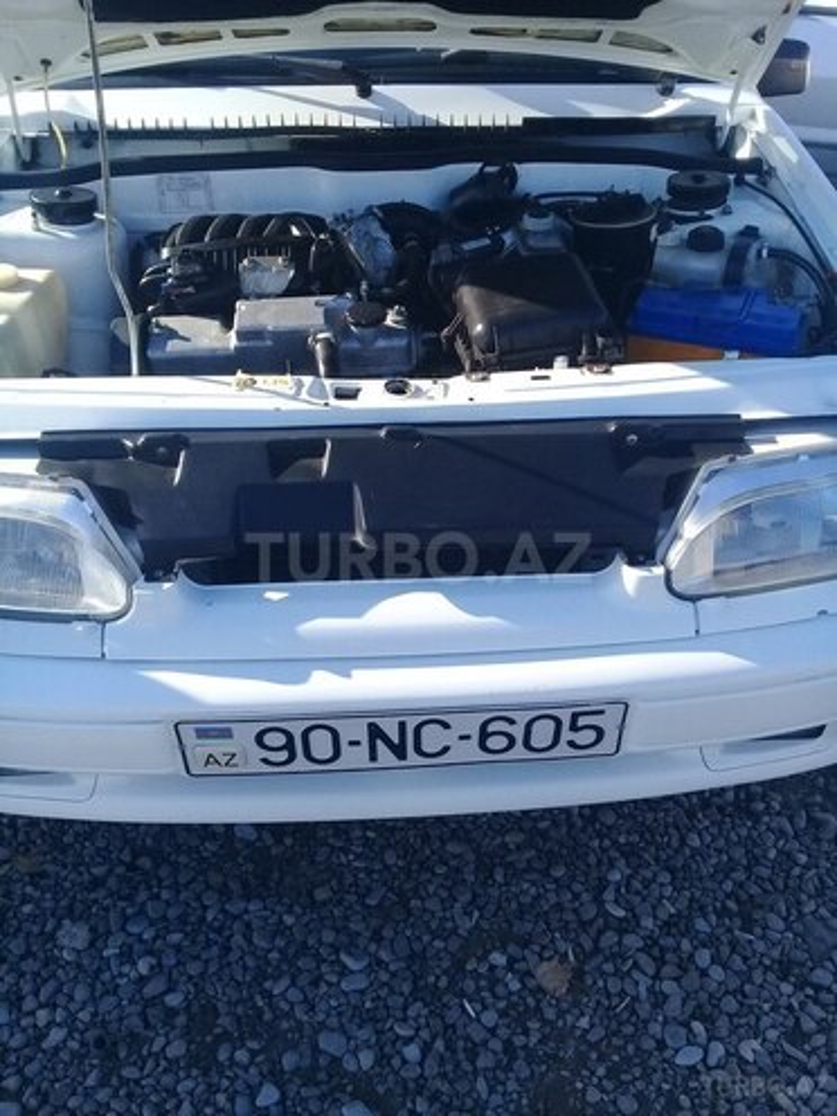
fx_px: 999
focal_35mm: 31
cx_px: 418
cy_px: 558
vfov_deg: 58.4
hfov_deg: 45.4
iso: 50
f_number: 2.2
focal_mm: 3.3
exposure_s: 1/524
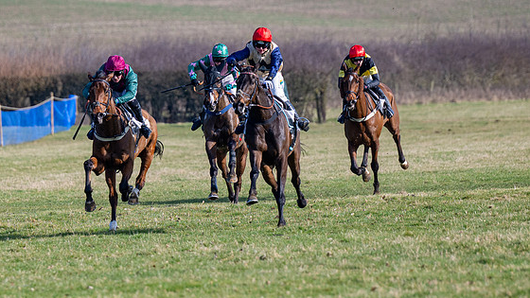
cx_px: 100
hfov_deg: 4.4
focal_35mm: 496
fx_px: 6971
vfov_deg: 2.5
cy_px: 155
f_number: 2.8
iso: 100
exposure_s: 1/1600
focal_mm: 175
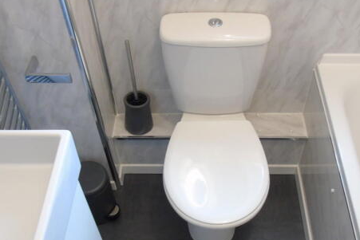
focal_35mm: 39
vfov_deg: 33.7
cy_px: 170
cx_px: 194
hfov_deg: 49.5
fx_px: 390
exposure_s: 1/4
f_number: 3.6
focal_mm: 5.2
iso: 400
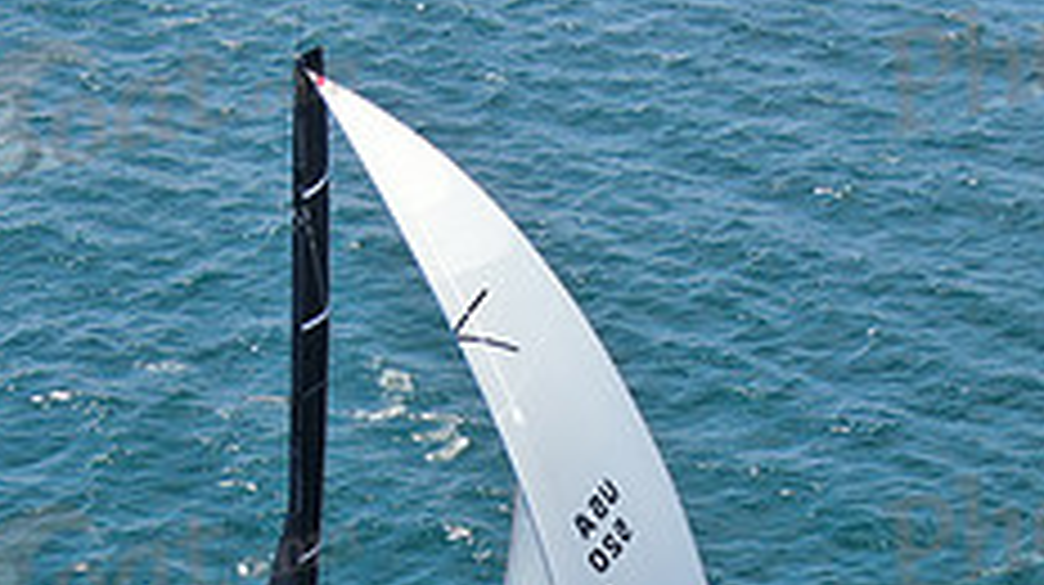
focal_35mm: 131
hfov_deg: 16.4
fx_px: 3623
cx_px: 626
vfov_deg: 9.1
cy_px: 803
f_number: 3.8
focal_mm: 8.6
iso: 100
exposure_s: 1/400
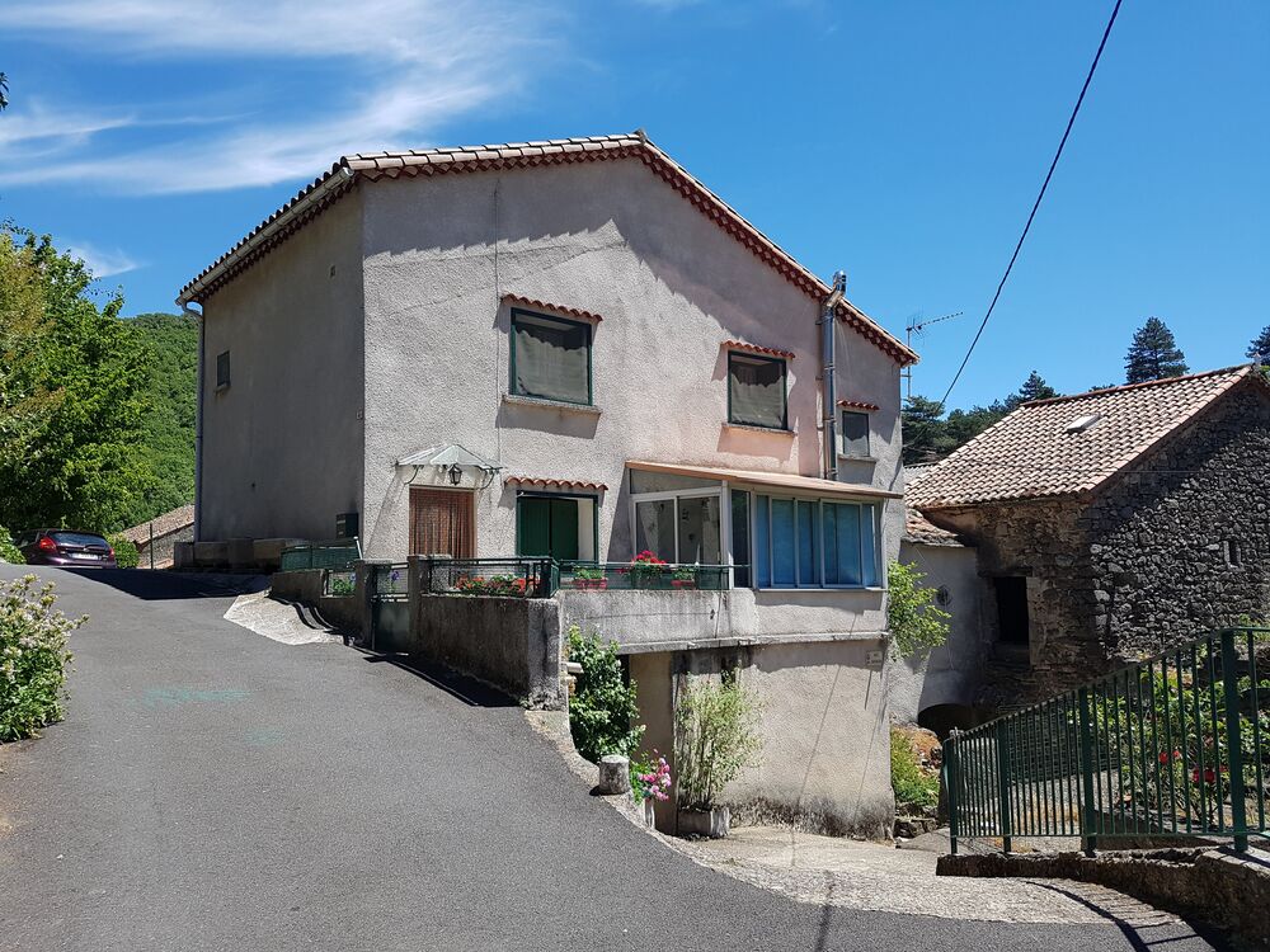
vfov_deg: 53.1
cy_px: 476
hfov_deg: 67.3
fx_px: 954
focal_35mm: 26
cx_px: 635
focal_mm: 4.2
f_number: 1.7
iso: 50
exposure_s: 1/1876
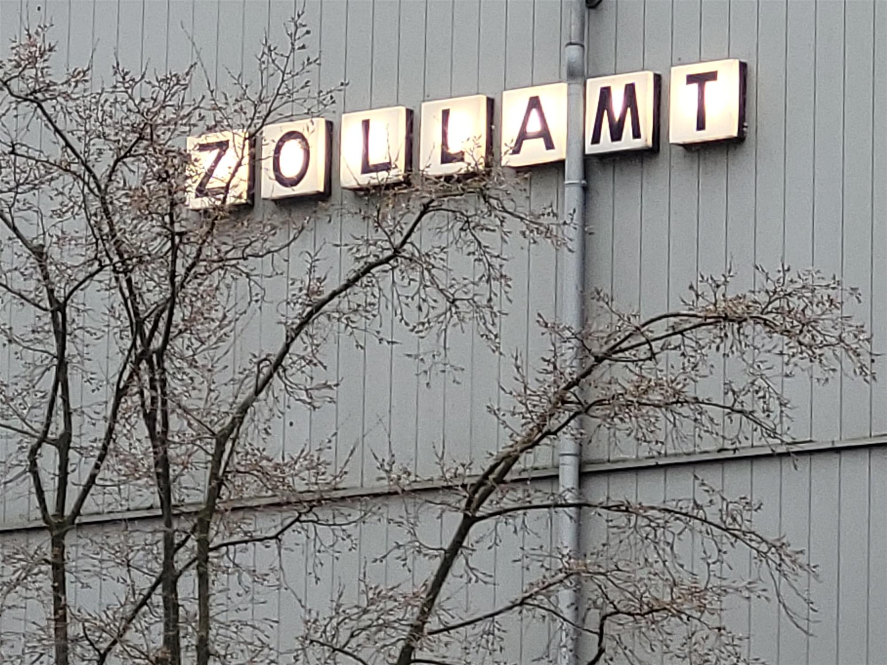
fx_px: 1947
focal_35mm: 76
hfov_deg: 25.7
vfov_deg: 19.4
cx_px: 444
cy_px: 332
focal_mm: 7.12
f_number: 2.4
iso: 25
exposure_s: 1/168
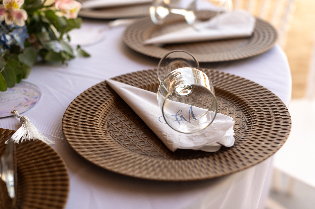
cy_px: 104
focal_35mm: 50
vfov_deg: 27.0
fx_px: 437
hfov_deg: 39.6
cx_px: 158
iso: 500
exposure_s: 1/640
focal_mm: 50
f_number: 2.5
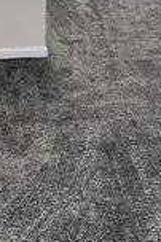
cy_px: -68
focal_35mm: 91
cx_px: 143
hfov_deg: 14.8
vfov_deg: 20.5
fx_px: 612
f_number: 2.2
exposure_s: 1/60
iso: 160
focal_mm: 1.74
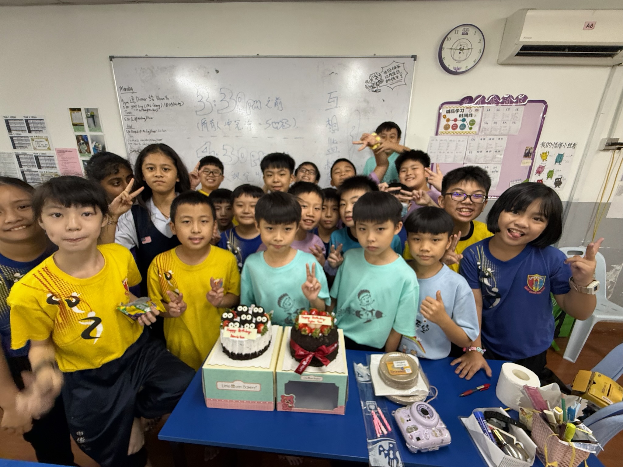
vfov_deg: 85.7
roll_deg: -1.7
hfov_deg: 102.1
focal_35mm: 14
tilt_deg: -16.1
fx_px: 252
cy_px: 234
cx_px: 312
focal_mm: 2.22
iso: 250
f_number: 2.2
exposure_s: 1/50
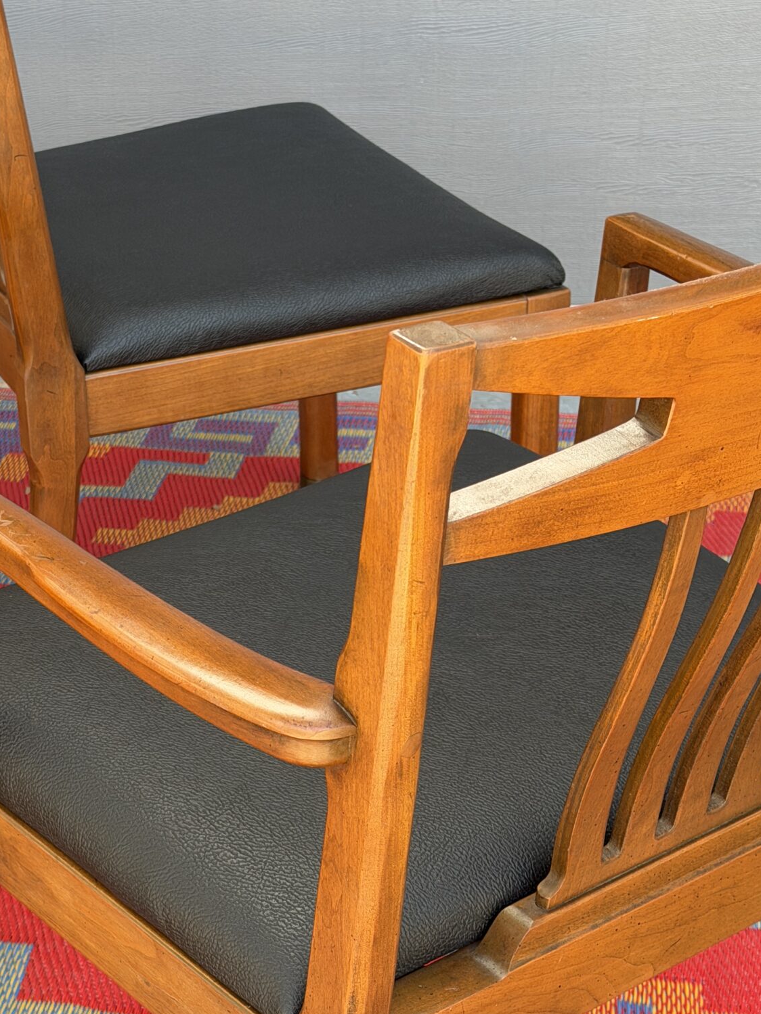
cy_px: 520
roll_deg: +0.8
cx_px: 150
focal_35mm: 82
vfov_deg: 23.8
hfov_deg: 17.8
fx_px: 2404
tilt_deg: -24.8
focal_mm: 6.76
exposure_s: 1/121
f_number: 1.78
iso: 64
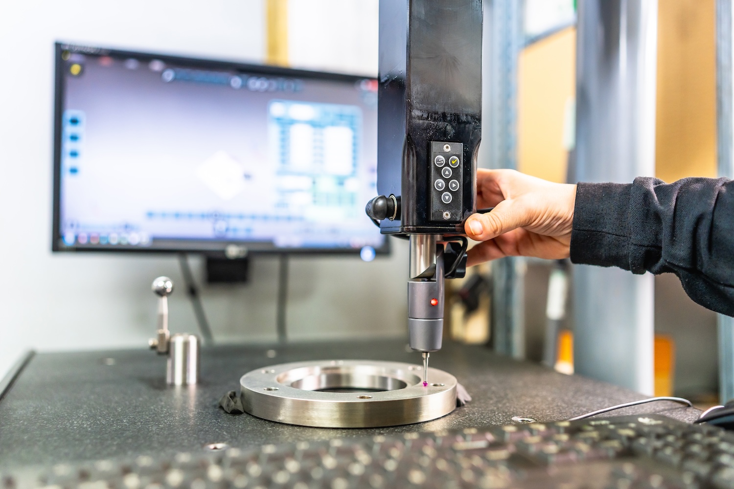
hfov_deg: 54.4
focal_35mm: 35
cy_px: 244
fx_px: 714
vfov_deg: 37.9
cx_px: 367
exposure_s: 1/160
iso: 800
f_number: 2
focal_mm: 35
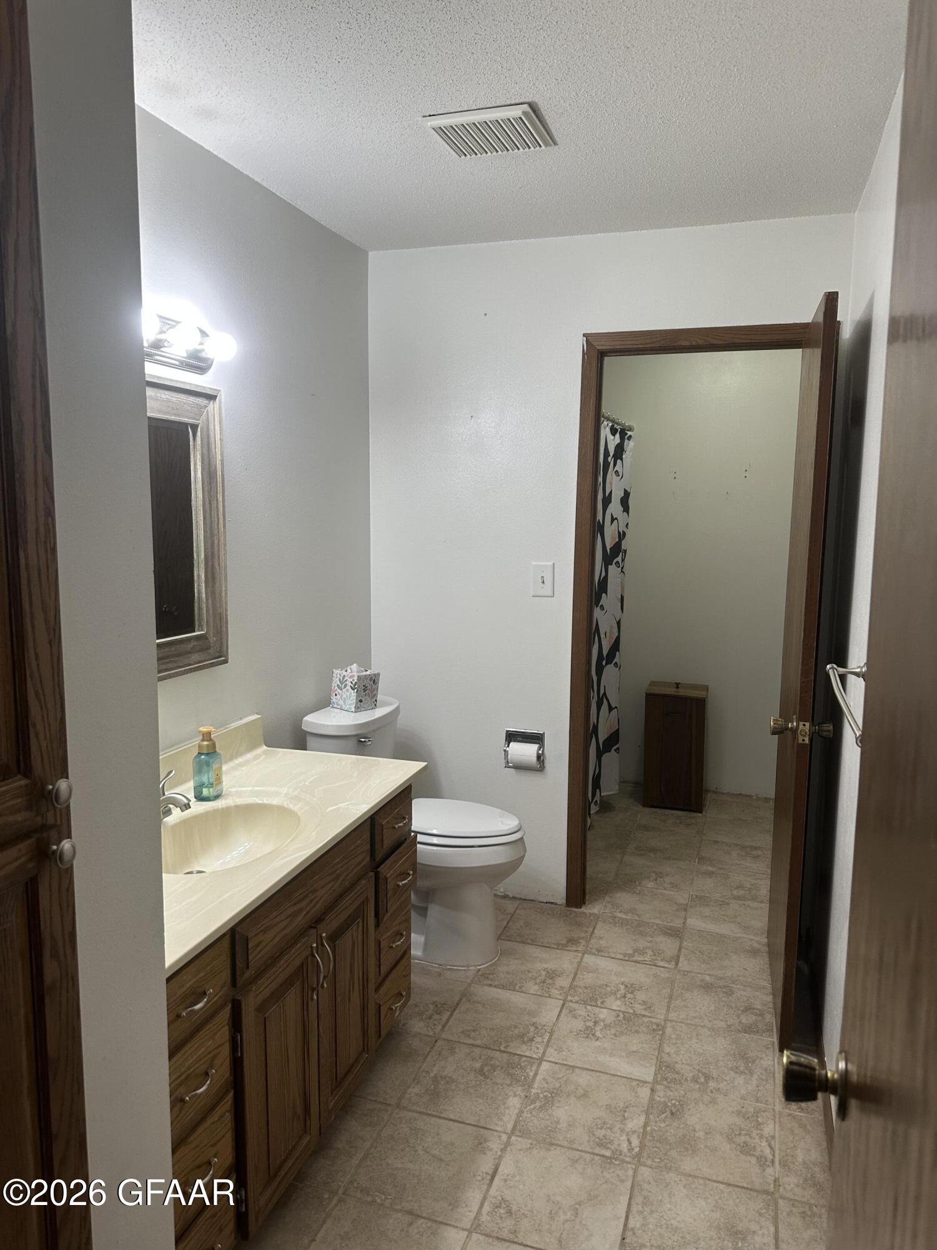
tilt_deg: -8.2
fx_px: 866
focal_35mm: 24
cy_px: 625
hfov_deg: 56.8
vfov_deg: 71.6
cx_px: 468
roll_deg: -1.4
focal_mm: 6.86
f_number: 1.78
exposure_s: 1/120
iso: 100
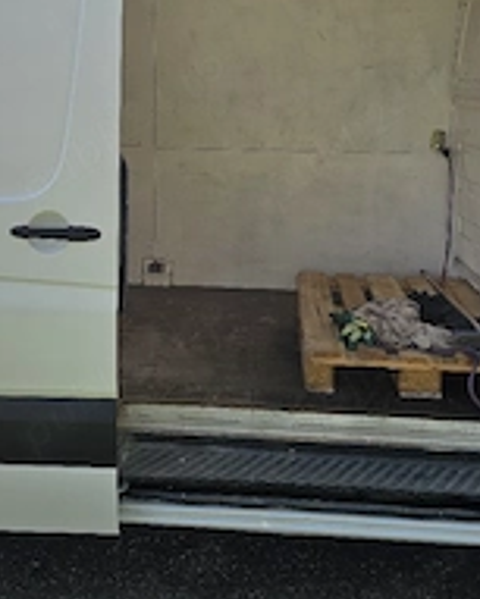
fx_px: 834
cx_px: 185
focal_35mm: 47
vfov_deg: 38.7
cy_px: 166
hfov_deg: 32.0
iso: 20
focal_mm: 6.3
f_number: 1.7
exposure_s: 1/1429
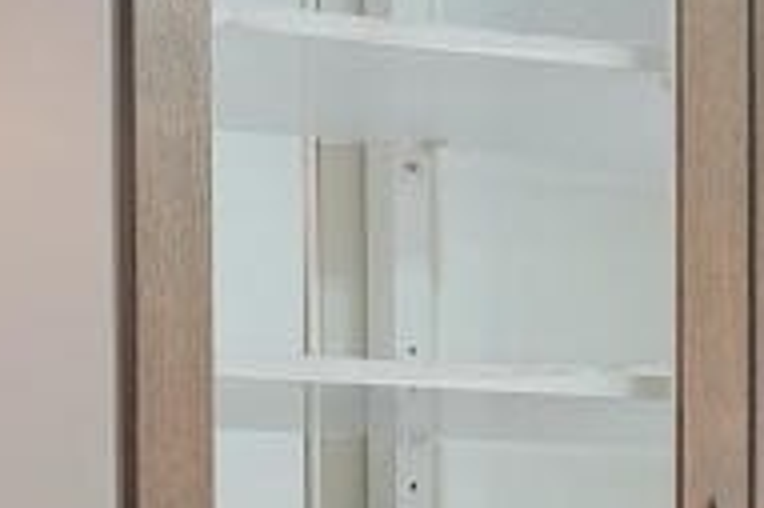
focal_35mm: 176
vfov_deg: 7.4
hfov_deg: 11.7
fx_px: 3732
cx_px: 192
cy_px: 1128
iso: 1600
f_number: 3.5
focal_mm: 28
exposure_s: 1/160
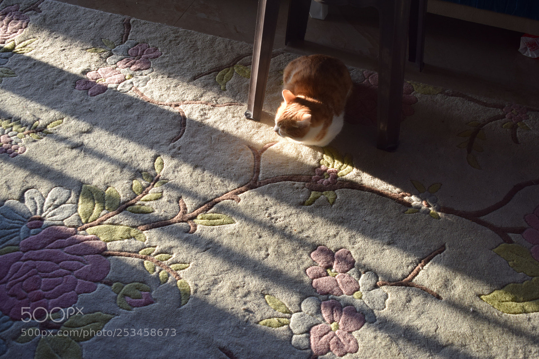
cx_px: 270
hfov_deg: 42.3
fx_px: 696
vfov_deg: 28.9
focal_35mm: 46
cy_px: 180
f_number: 5.6
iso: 400
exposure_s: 1/125
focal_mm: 31
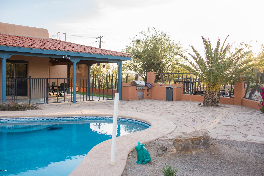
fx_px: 257
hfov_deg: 54.4
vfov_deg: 37.9
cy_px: 88
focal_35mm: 35
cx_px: 132
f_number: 3.5
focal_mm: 35
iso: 160
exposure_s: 1/320
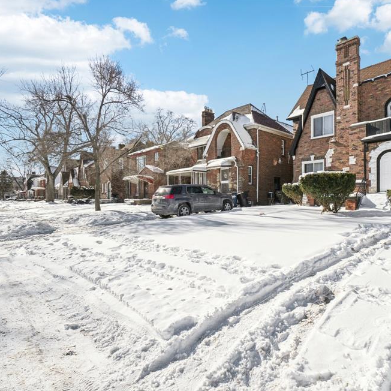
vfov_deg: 74.8
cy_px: 201
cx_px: 227
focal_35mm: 20
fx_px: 256
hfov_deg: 74.3
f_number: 8
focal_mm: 10
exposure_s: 1/750
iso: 100
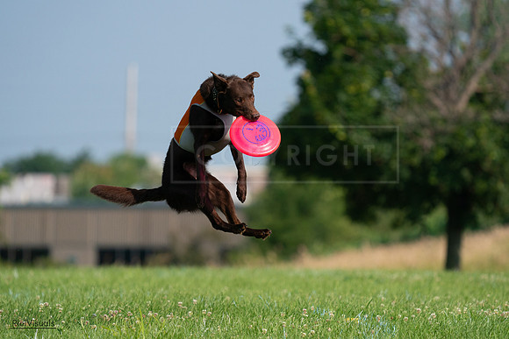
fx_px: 5247
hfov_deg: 5.6
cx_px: 254
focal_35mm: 371
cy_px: 170
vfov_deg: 3.7
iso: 1000
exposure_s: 1/4000
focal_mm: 371
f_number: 6.3
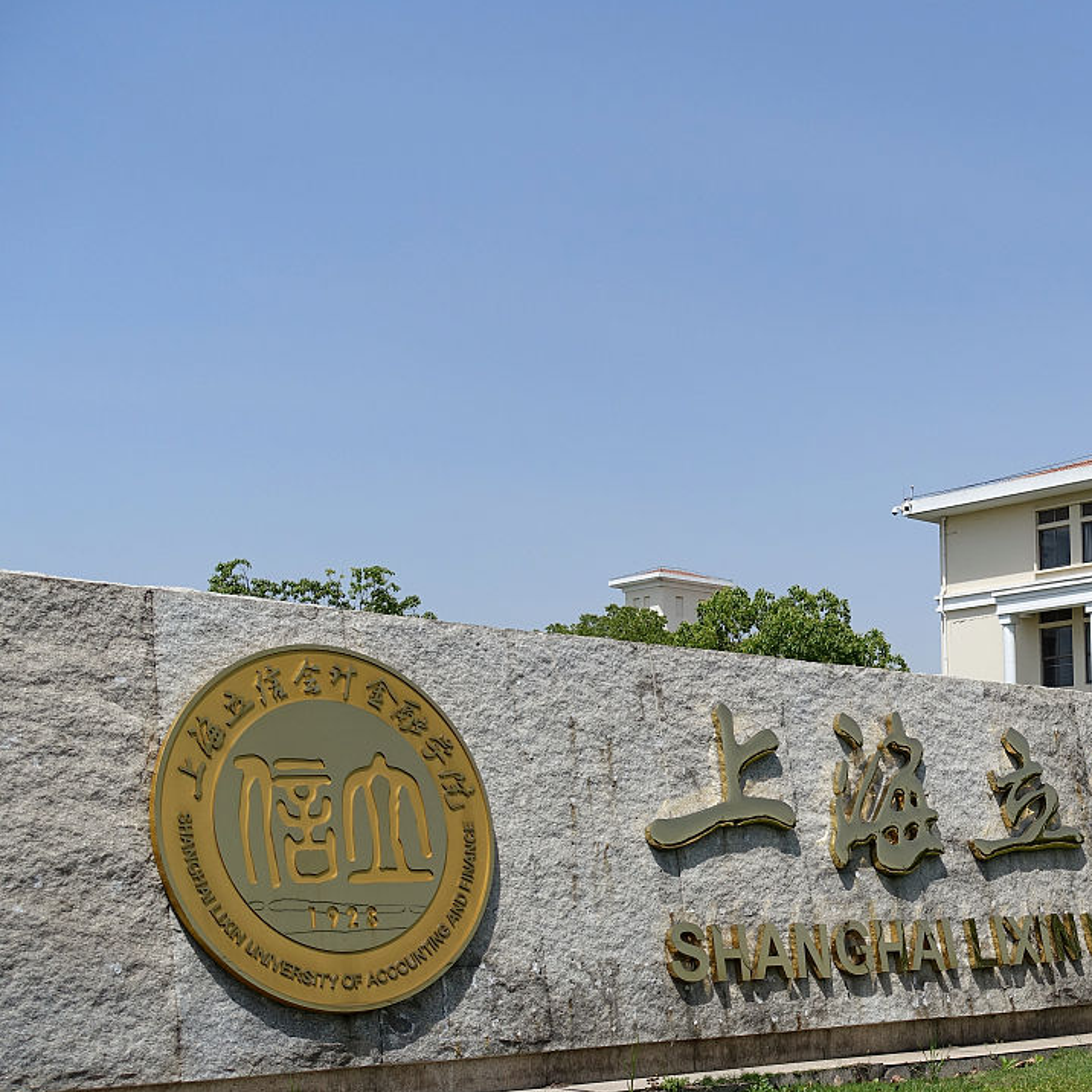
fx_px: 2034
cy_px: 607
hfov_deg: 29.2
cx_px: 914
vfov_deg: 30.0
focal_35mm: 57
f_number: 4
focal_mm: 14.5
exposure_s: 1/200
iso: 125
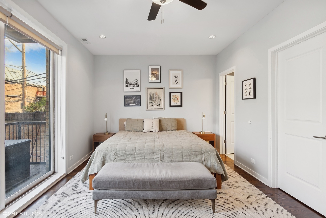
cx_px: 163
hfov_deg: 93.3
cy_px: 109
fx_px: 154
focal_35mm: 17
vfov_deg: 70.5
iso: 200
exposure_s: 1/5
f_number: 8
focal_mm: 17
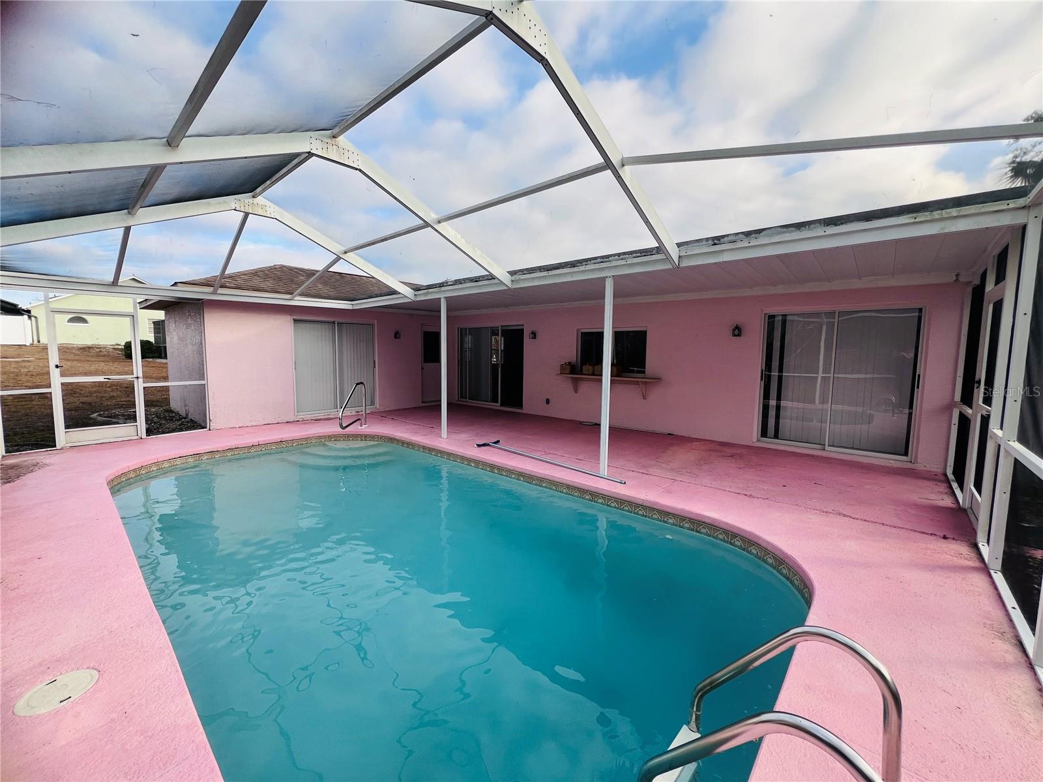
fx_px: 392
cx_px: 522
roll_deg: -1.3
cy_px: 391
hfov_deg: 106.2
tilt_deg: -7.0
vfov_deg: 89.9
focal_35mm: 13
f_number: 1.8
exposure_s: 1/236
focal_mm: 1.57
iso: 32
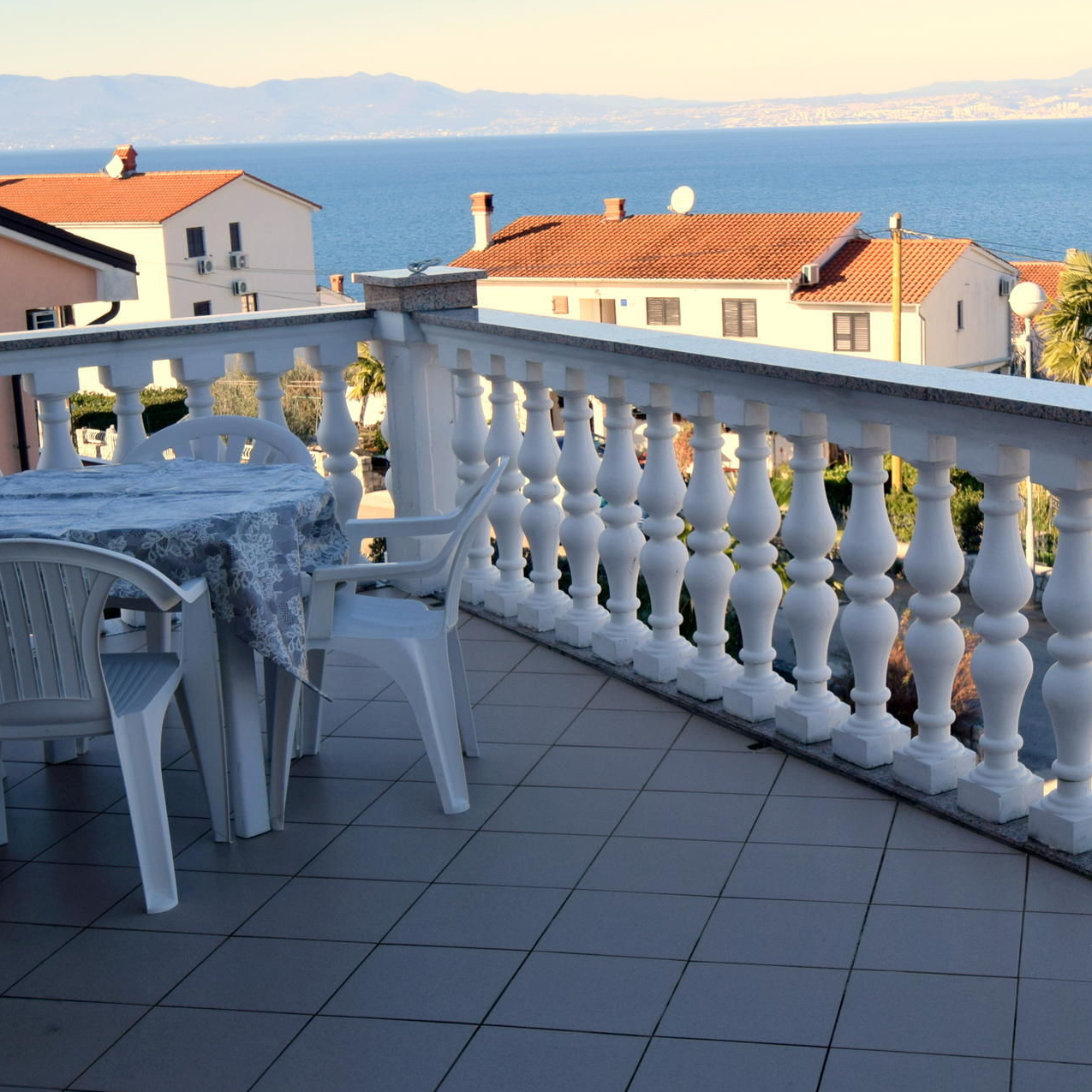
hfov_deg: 35.0
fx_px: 1713
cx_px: 744
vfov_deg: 35.3
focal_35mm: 48
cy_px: 468
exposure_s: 1/320
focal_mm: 20
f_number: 9
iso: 200
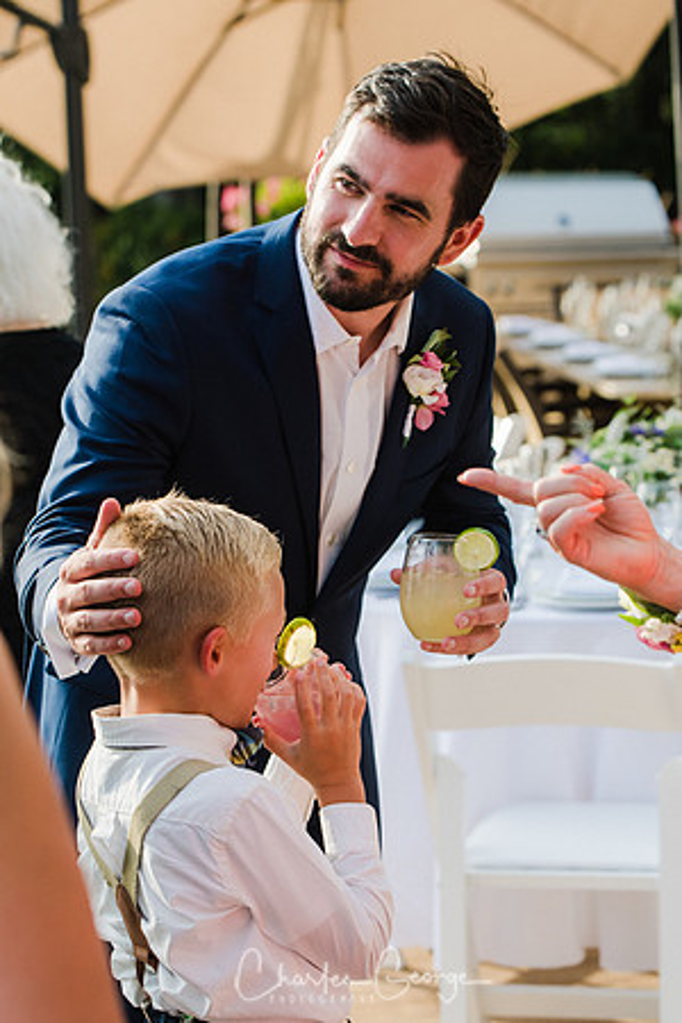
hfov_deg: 11.7
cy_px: 512
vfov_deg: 17.5
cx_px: 341
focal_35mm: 117
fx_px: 3324
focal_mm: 78
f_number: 4.5
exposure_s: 1/1000
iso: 200
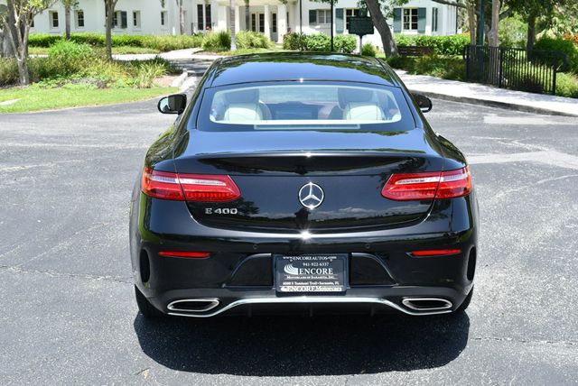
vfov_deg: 23.4
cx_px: 289
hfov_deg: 34.5
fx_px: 932
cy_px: 193
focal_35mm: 58
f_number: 8
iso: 200
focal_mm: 29
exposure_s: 1/250
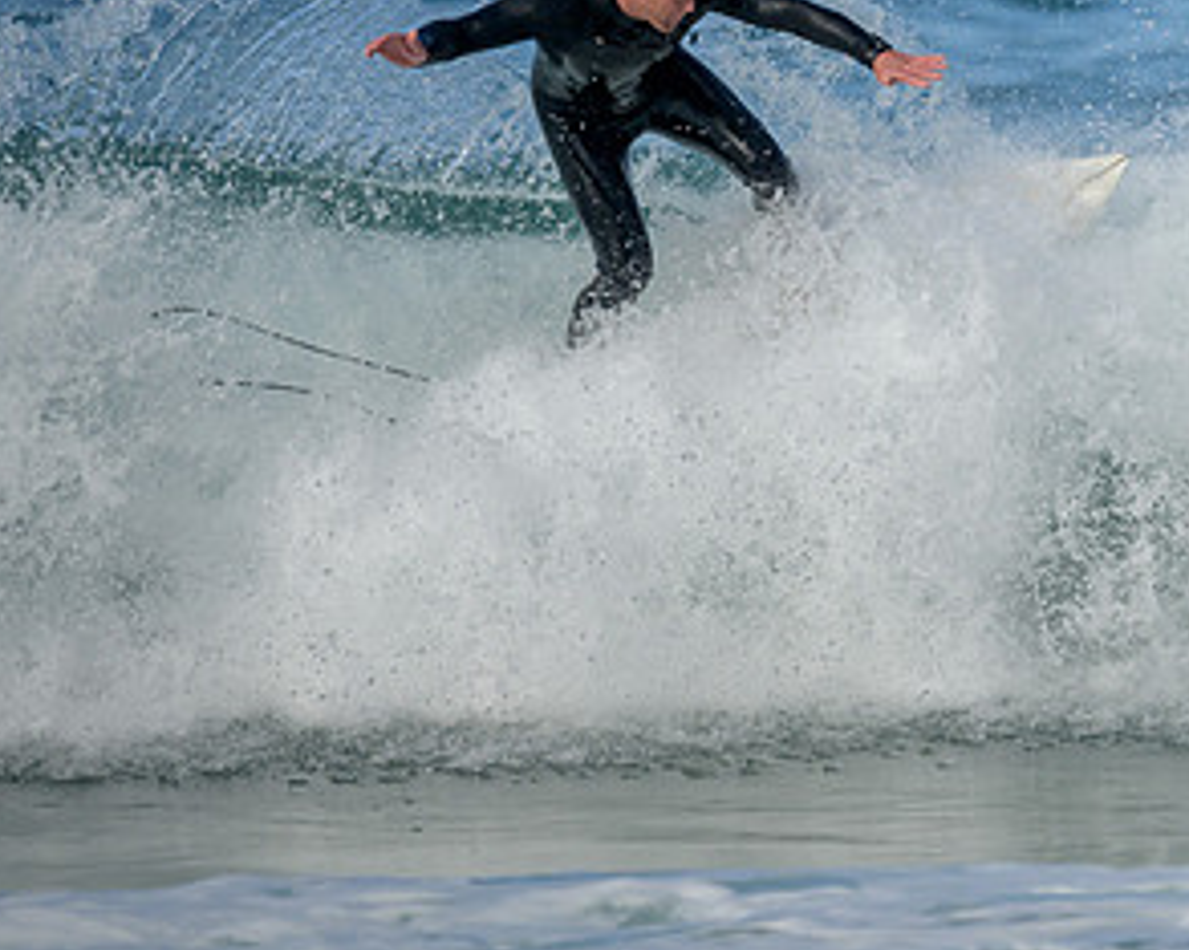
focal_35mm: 1486
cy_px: 278
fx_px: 52257
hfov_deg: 1.3
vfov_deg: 1.0
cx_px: 1144
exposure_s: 1/2500
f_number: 6.3
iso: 400
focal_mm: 800
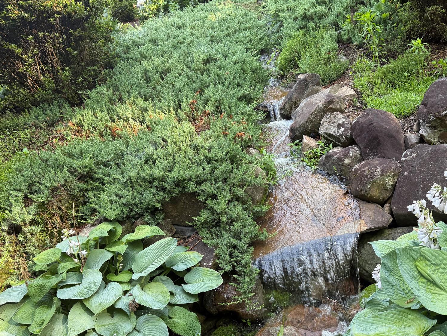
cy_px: 210
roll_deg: +16.4
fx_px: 426
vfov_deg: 42.6
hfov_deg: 55.0
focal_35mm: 33
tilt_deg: -22.2
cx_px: 267
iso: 80
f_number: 1.78
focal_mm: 6.76
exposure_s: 1/121
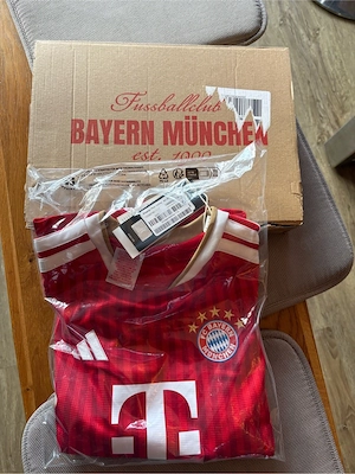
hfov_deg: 53.1
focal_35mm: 26
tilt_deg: -78.3
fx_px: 356
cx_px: 178
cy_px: 237
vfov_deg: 67.3
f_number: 1.6
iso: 160
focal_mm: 5.96
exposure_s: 1/60
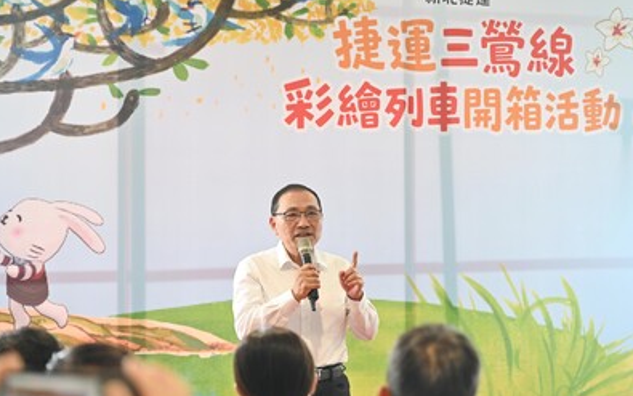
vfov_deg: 13.4
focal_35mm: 98
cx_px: 314
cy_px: 195
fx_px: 1691
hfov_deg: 21.2
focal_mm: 95
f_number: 4
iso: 800
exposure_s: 1/125
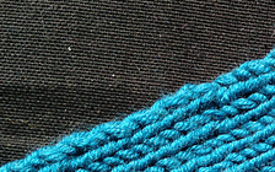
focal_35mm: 78
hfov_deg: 25.0
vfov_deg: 16.4
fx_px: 585
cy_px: 174
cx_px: 285
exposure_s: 1/653
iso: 50
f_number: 2.4
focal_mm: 4.12
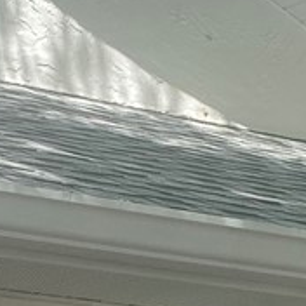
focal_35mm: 209
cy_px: 450
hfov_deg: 8.4
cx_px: 115
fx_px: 2090
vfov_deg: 8.2
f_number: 1.8
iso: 32
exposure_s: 1/858
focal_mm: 4.25
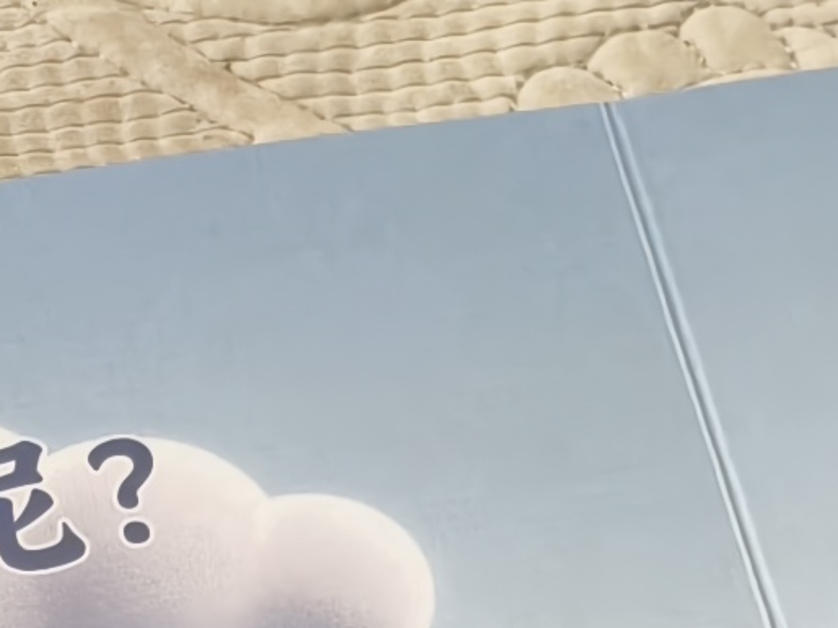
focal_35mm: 183
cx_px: -169
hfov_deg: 10.6
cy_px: 1014
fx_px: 4429
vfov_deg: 7.9
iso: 662
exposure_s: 1/100
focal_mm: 5.6
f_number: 1.57
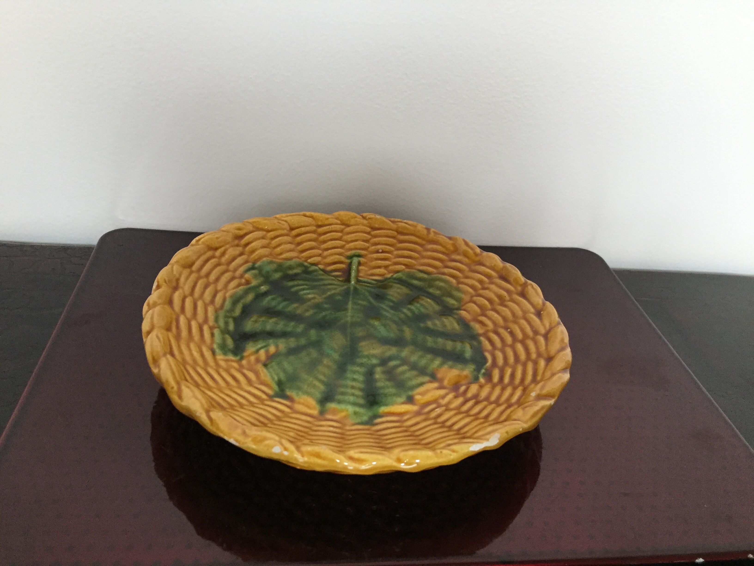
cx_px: 377
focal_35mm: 29
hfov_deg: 61.7
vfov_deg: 48.2
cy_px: 283
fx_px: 632
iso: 250
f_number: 2.2
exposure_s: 1/33
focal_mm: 4.15
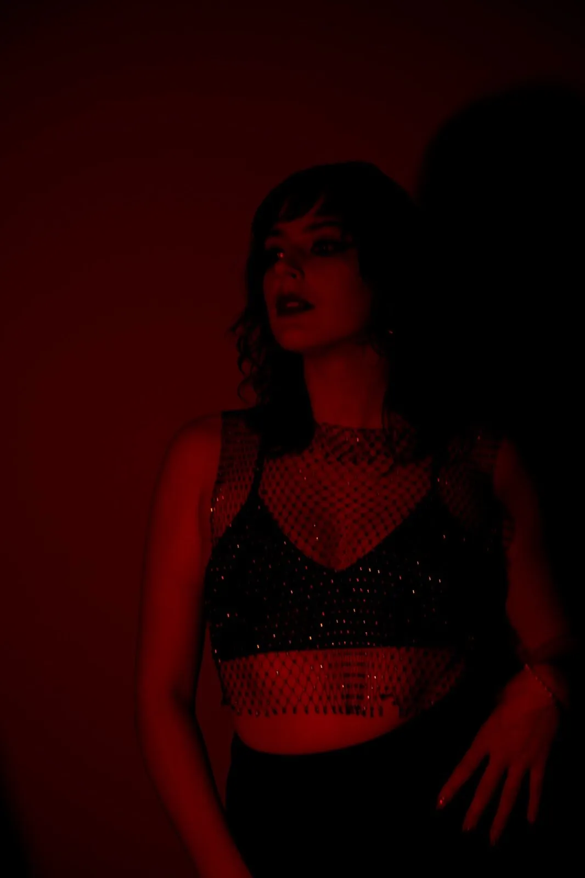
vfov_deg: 35.0
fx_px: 1392
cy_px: 439
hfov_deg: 23.7
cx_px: 292
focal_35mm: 57
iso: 250
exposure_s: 1/13
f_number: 4
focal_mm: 57.1
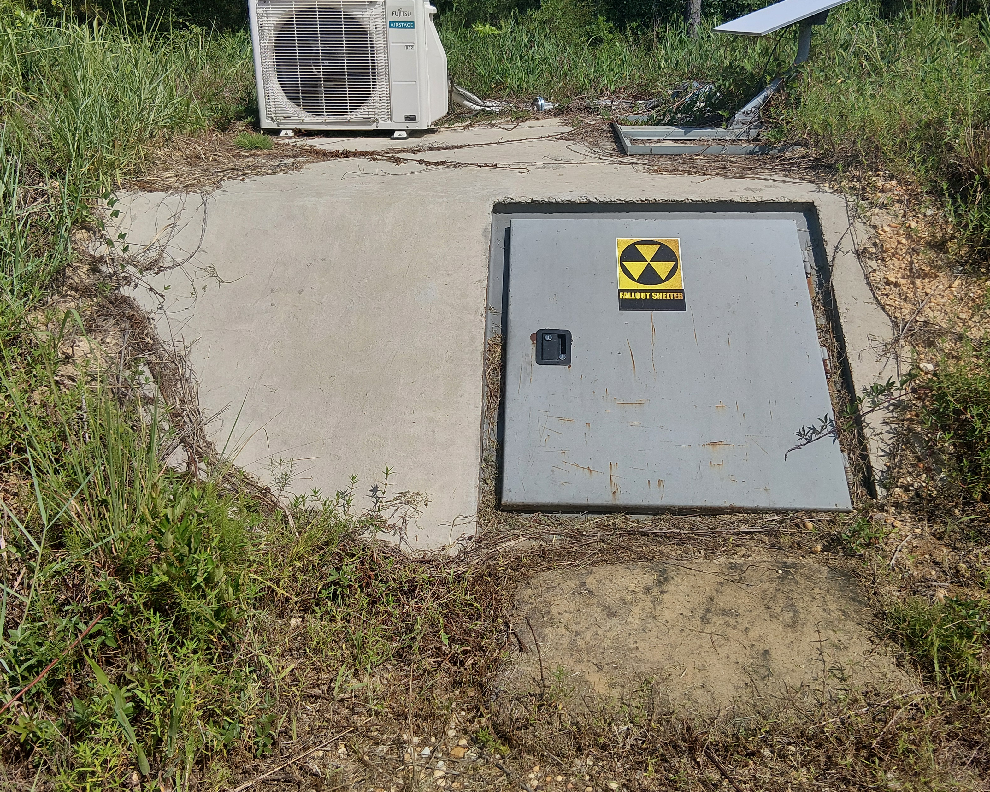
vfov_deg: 44.5
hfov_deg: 54.2
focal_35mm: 33
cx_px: 525
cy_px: 349
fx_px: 967
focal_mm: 3.86
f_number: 1.8
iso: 20
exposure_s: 1/1631
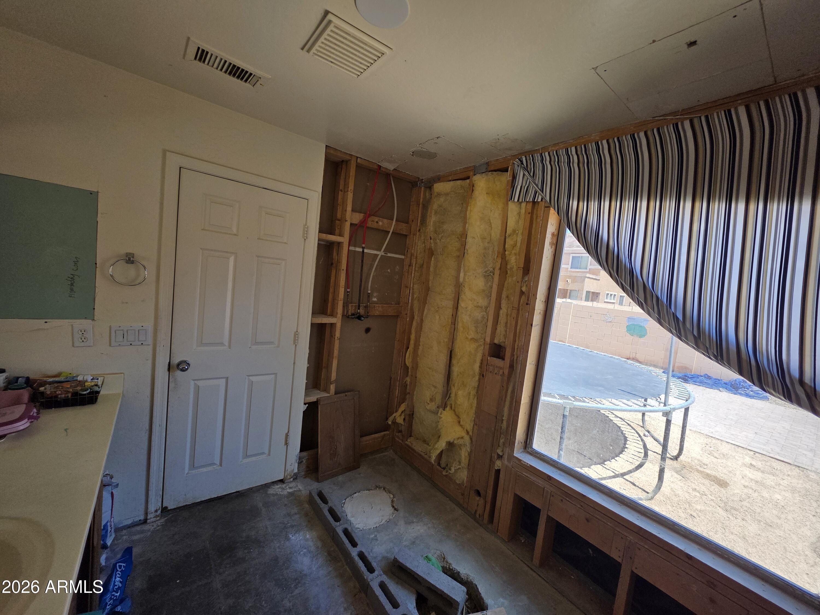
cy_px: 308
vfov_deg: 89.9
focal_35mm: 13
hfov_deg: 106.2
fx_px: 308
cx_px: 410
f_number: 1.9
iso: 64
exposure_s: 1/359
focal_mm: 2.2
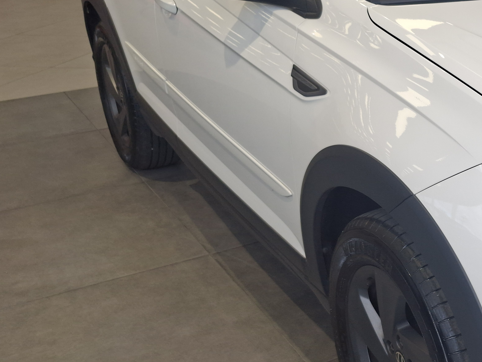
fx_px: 835
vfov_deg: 24.4
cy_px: 179
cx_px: 566
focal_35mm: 60
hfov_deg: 28.4
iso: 50
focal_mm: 5.54
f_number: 1.8
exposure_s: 1/133
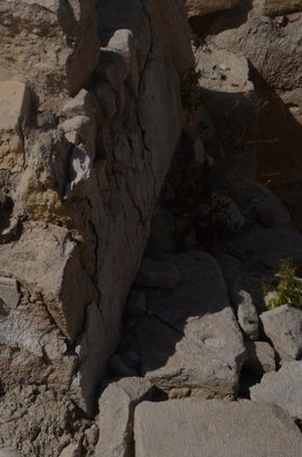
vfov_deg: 23.7
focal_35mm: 85
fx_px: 1073
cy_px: 105
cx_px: 69
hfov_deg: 15.9
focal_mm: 35
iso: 1000
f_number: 20
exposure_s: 1/1600
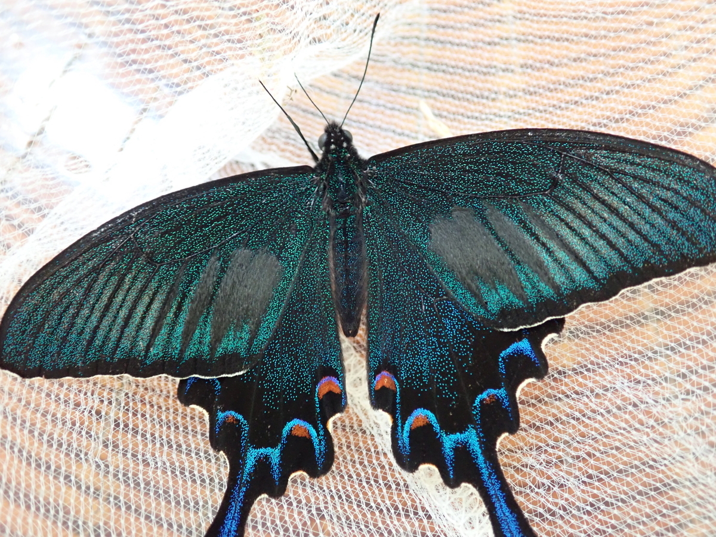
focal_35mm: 32
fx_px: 662
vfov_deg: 44.2
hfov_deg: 56.8
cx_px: 358
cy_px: 268
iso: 800
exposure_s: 1/50
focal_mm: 5.87
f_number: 2.4
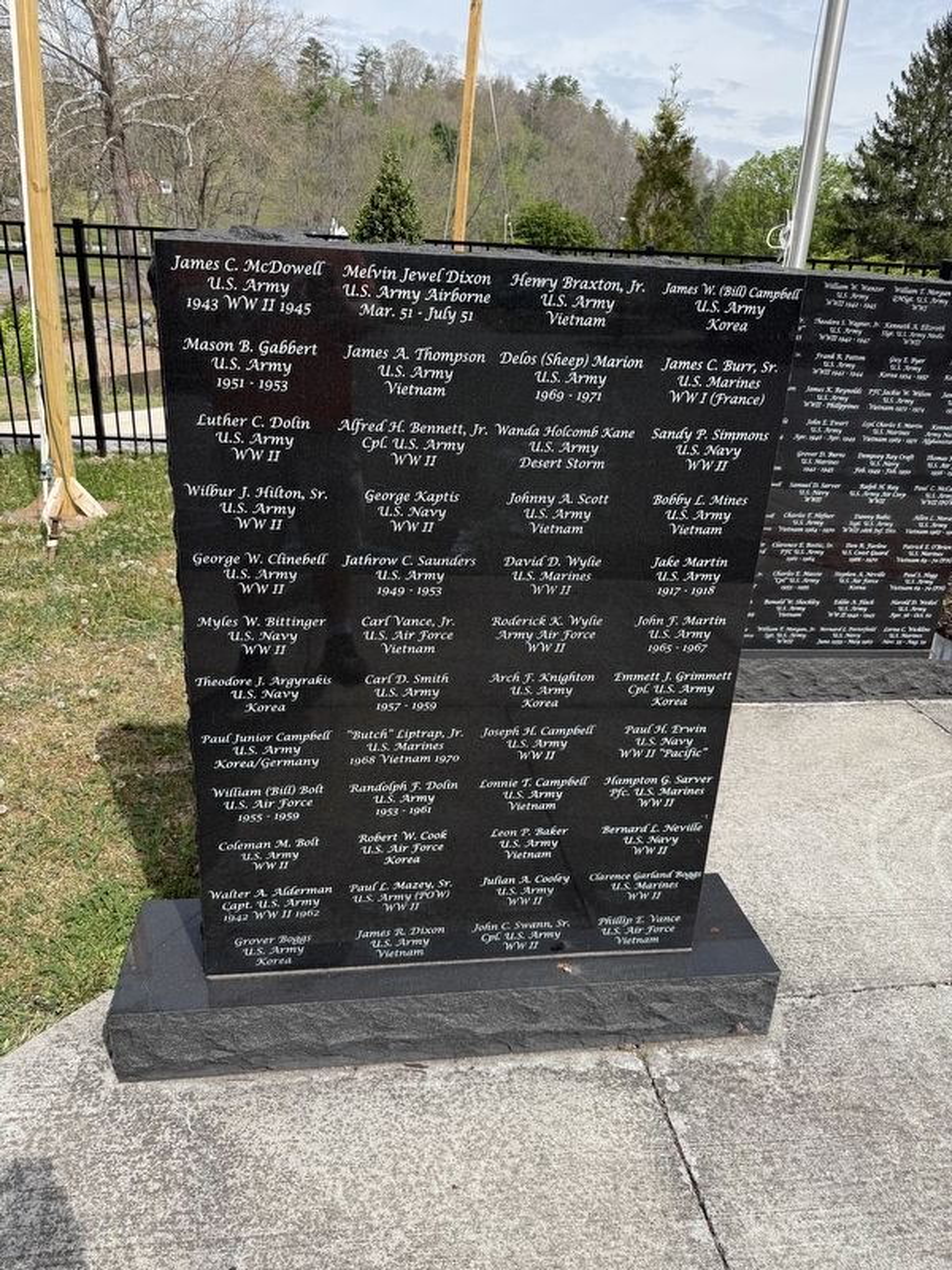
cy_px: 635
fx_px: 880
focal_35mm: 24
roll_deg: -1.1
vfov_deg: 71.6
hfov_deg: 56.8
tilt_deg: -21.2
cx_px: 476
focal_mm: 6.76
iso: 80
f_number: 1.78
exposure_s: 1/3425
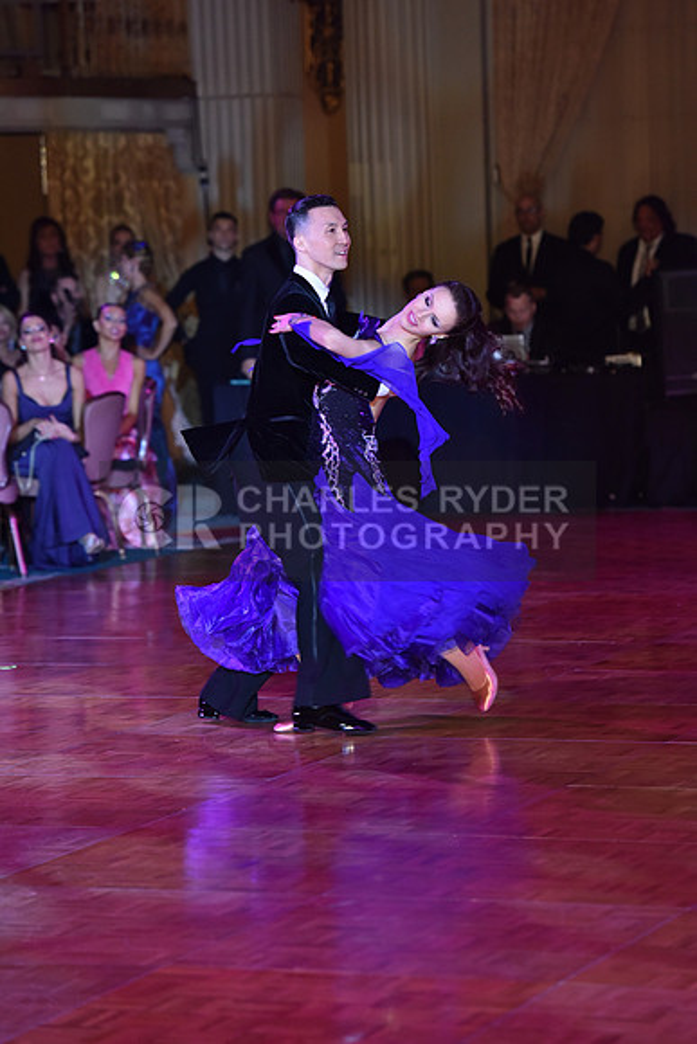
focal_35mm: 140
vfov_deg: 14.7
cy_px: 522
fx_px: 4063
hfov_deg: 9.8
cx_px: 348
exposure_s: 1/250
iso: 2000
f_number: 3.5
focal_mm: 140
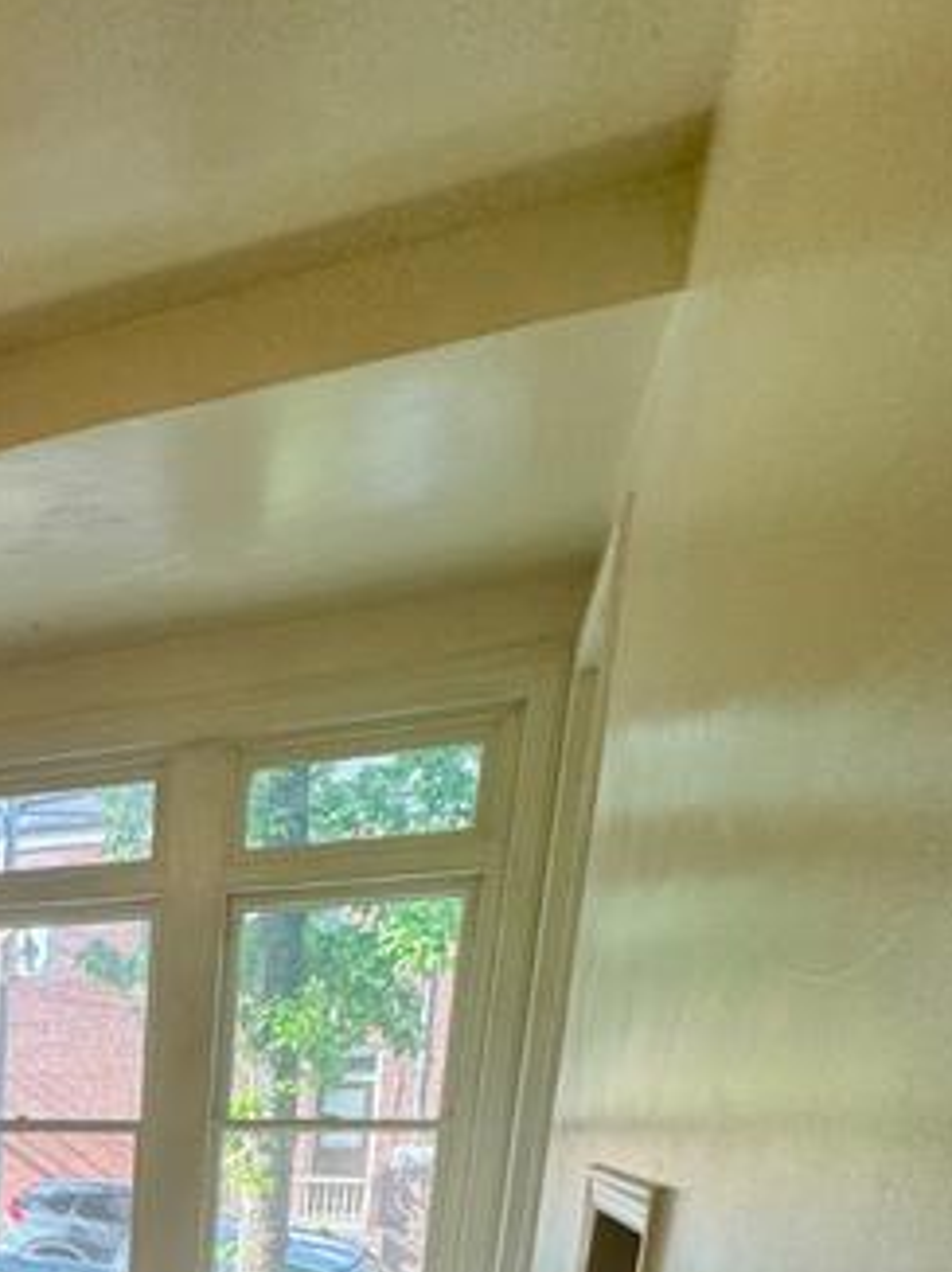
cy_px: 1397
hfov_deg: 35.3
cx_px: -148
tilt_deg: -14.4
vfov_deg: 43.2
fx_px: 1212
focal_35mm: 33
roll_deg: +0.3
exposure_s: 1/120
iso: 80
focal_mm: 2.22
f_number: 2.2
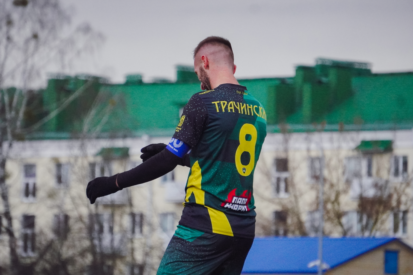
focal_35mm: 315
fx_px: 3613
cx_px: 206
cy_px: 138
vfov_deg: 4.4
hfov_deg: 6.5
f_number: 7.1
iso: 2500
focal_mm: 210
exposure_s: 1/800
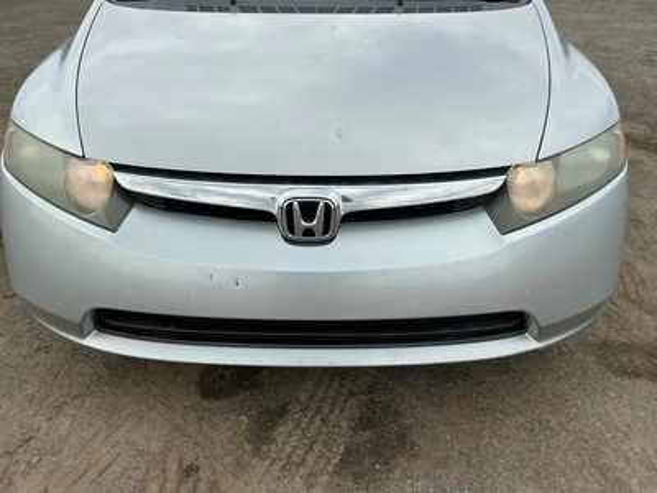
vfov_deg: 49.7
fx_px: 531
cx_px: 328
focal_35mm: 28
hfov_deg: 63.4
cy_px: 246
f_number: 1.8
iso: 25
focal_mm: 3
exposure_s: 1/1577
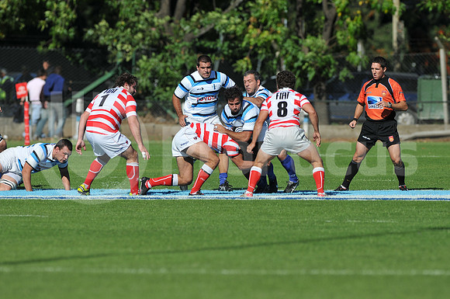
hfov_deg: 4.6
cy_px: 150
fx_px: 5617
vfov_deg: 3.0
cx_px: 225
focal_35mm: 450
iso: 200
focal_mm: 300
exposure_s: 1/4000
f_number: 3.5
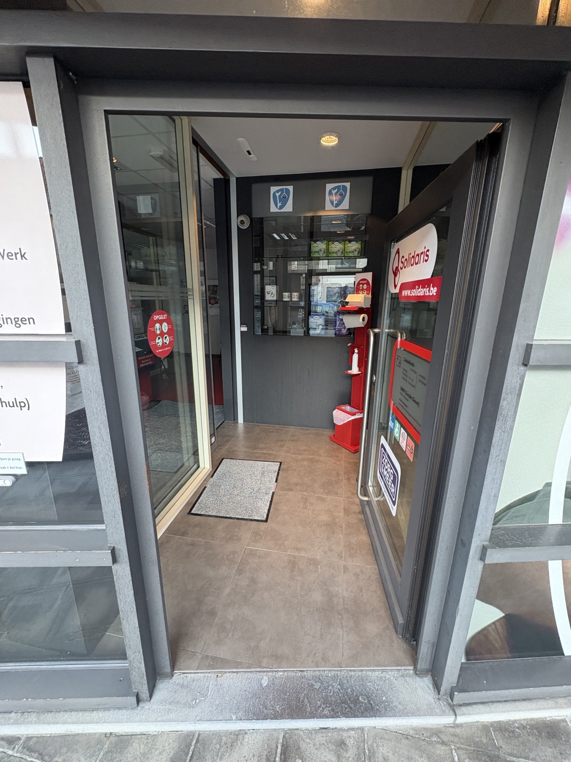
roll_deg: -1.6
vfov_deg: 102.1
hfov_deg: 85.7
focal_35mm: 14
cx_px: 286
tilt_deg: -14.1
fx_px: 308
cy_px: 381
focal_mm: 2.22
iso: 250
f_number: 2.2
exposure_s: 1/50
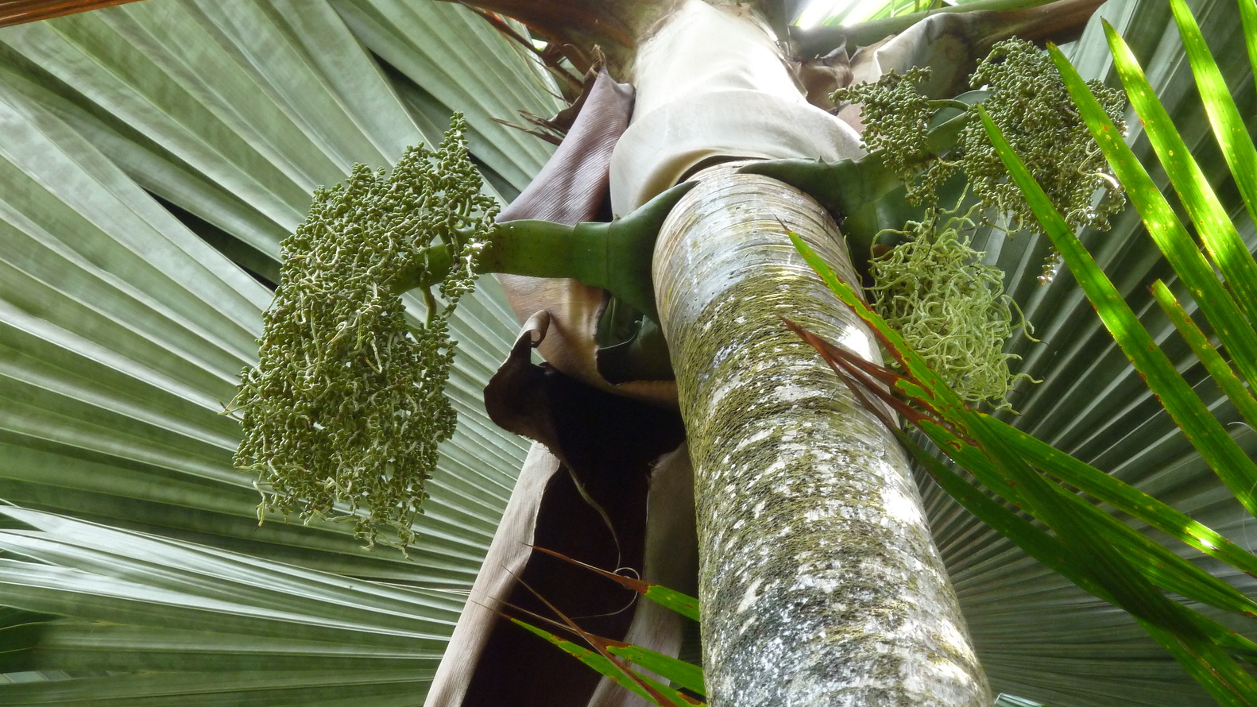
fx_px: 5400
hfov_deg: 13.3
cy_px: 309
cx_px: 623
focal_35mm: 162
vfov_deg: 7.5
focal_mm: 24.1
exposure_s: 1/40
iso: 250
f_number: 4.5
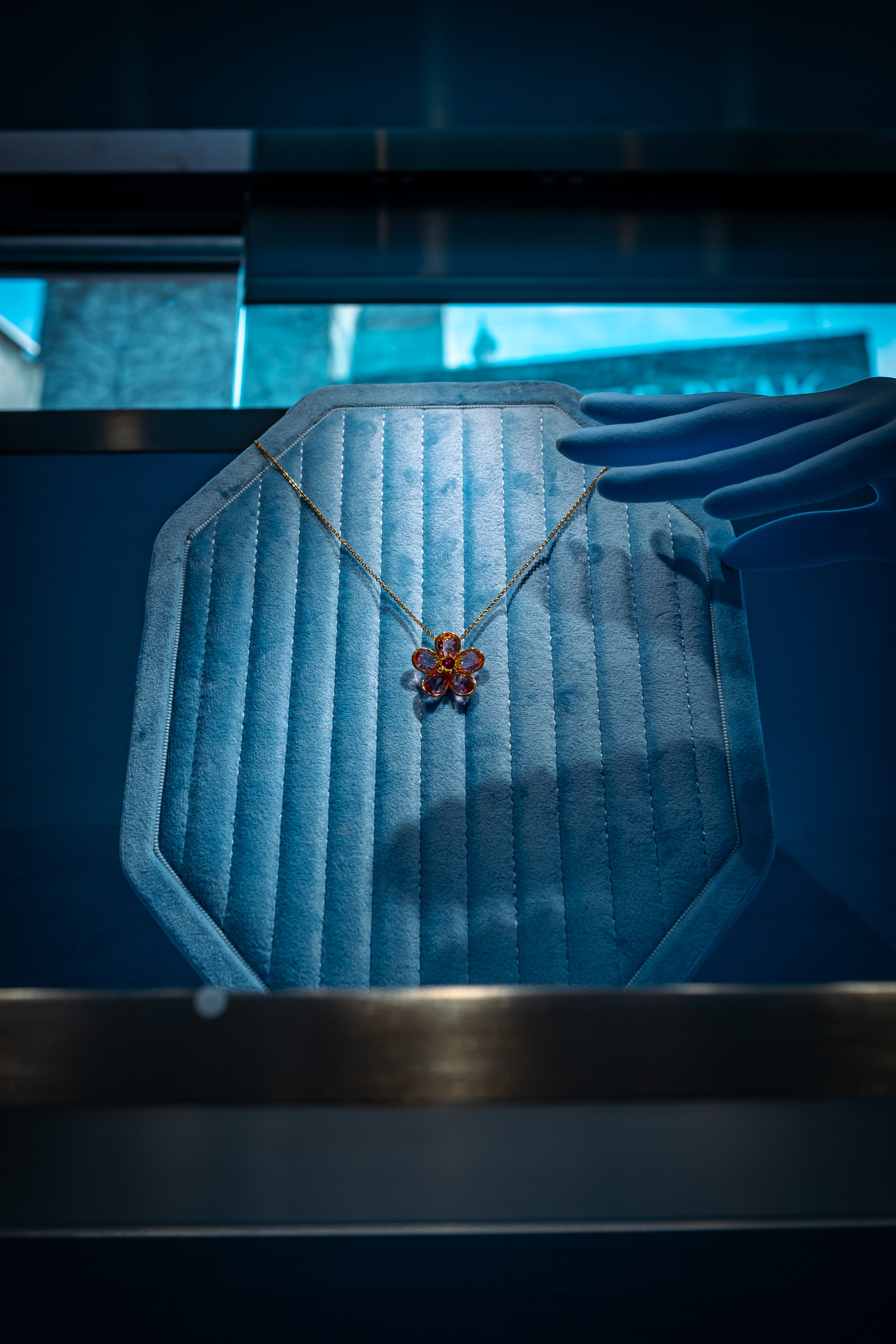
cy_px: 672
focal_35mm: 35
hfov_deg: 37.9
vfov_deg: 54.4
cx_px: 448
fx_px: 1307
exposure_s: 1/125
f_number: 5.6
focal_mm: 23
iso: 200
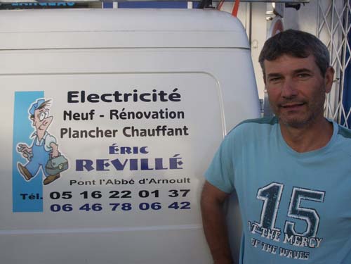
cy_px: 132
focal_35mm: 41
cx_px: 176
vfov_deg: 35.1
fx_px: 416
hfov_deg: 45.8
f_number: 4.6
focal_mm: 6.8
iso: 80
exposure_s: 1/250
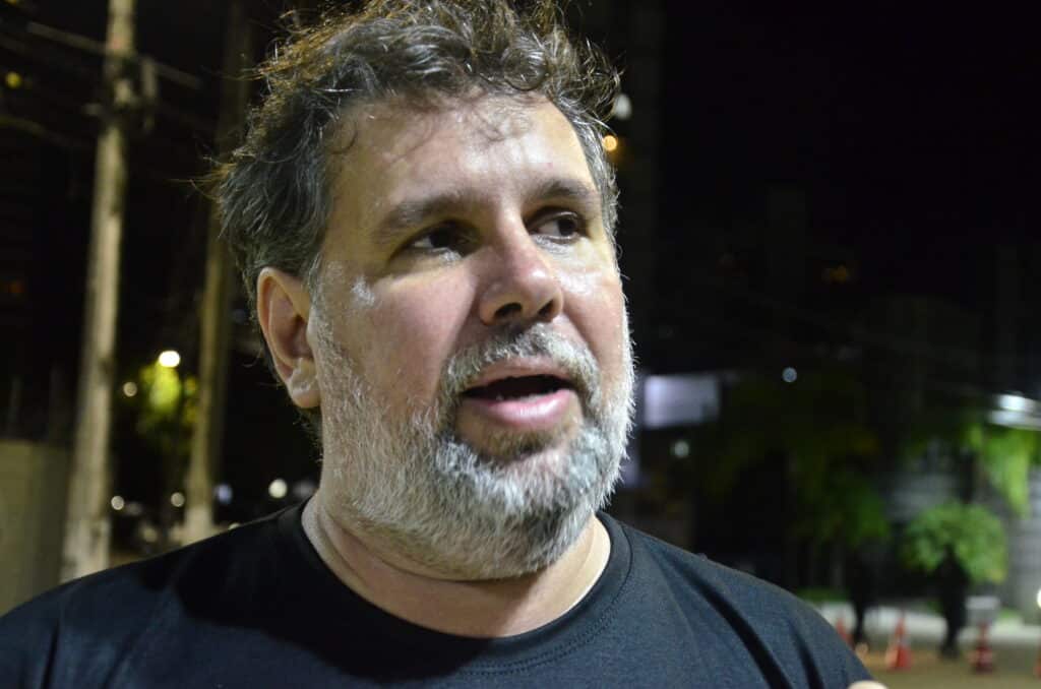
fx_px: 1645
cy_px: 344
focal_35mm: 57
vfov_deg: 23.7
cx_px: 520
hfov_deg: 35.1
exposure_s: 1/100
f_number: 4.5
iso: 3200
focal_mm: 38
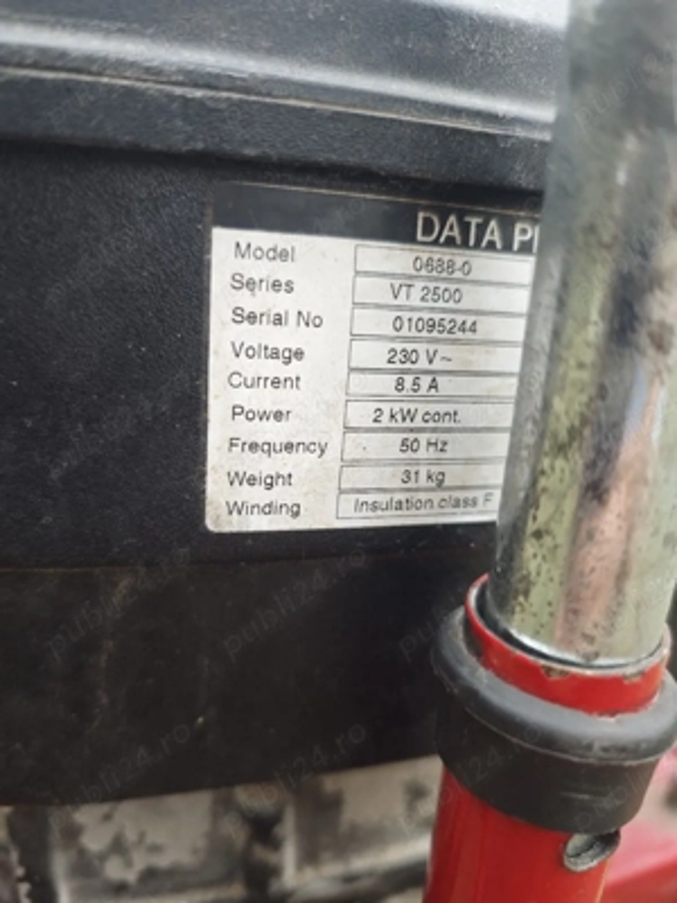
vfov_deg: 73.9
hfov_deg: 58.9
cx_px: 338
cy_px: 452
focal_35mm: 23
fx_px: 600
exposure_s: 1/100
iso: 200
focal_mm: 6.55
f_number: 1.6
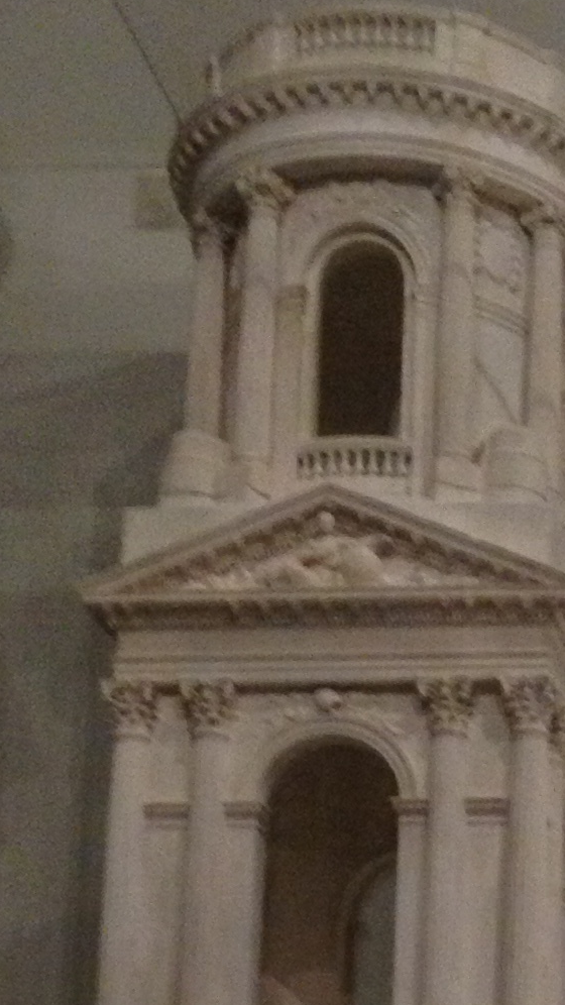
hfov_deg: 9.2
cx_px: 1053
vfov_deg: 16.2
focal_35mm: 125
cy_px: 1342
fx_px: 3330
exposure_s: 1/20
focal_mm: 4.28
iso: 200
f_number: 2.4
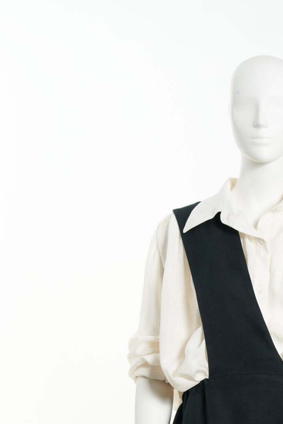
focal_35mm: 212
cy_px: 519
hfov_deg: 6.5
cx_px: 252
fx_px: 2500
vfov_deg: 9.6
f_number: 4.5
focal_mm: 85
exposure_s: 1/60
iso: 400
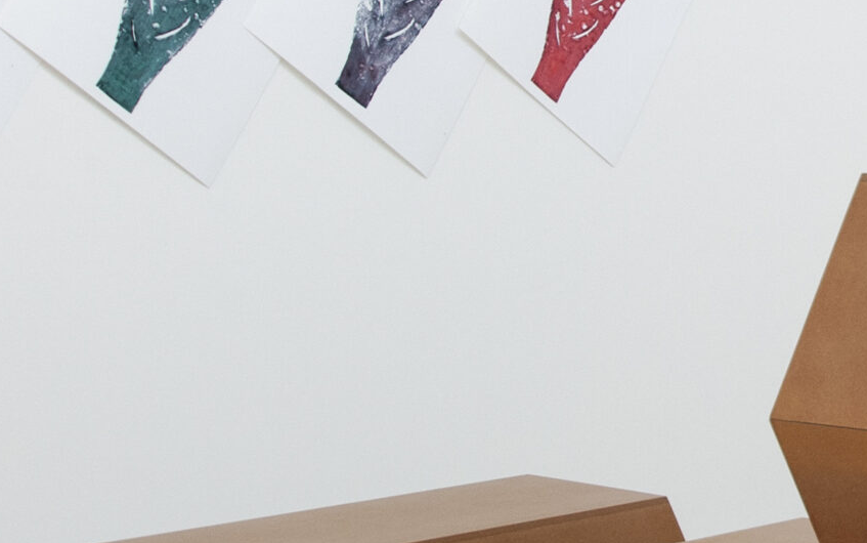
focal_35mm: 111
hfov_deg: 17.7
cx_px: 1099
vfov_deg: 11.7
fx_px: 2624
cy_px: 71
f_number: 4.5
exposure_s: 1/80
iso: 200
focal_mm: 24
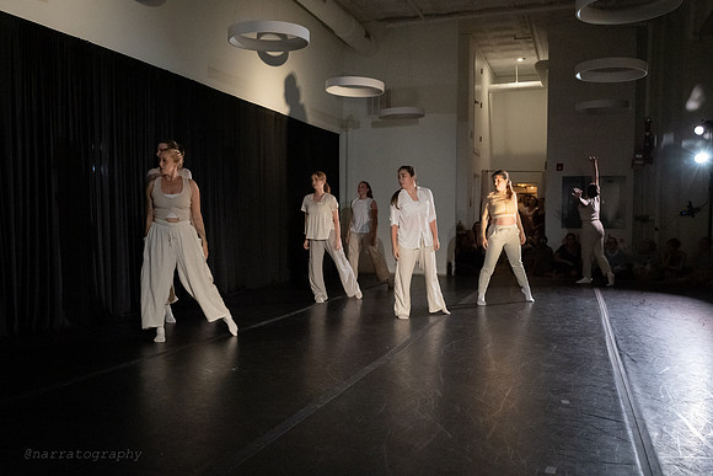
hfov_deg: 57.9
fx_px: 644
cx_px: 337
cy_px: 237
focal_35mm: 33
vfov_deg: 40.6
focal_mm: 28
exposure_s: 1/500
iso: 6400
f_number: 4.5
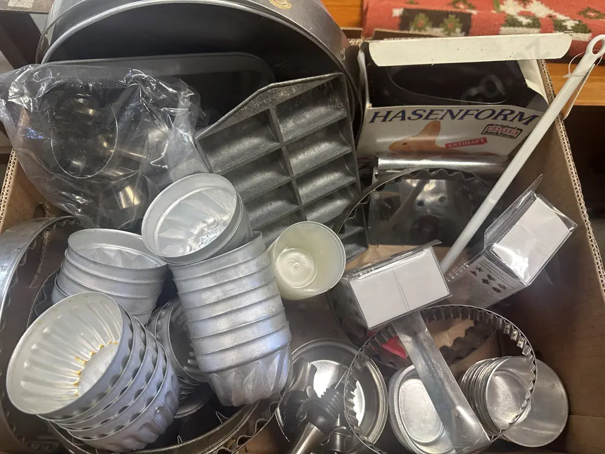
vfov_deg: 56.8
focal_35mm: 24
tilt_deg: -66.6
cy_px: 227
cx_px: 302
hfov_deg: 71.6
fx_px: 419
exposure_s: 1/100
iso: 160
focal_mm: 6.86
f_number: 1.78
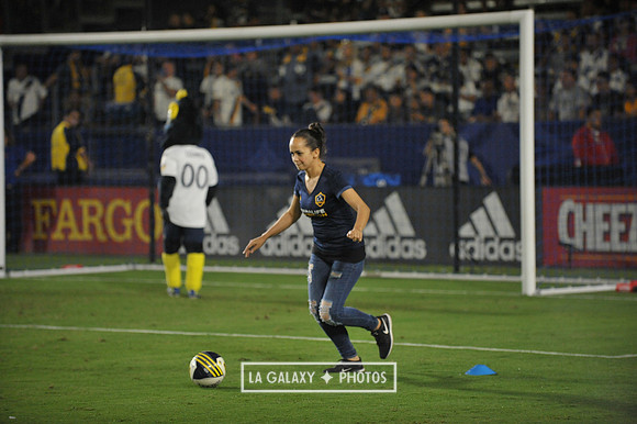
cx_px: 318
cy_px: 212
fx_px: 3006
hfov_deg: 12.1
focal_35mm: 170
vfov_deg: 8.1
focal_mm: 170
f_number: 3.2
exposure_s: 1/2500
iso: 3200
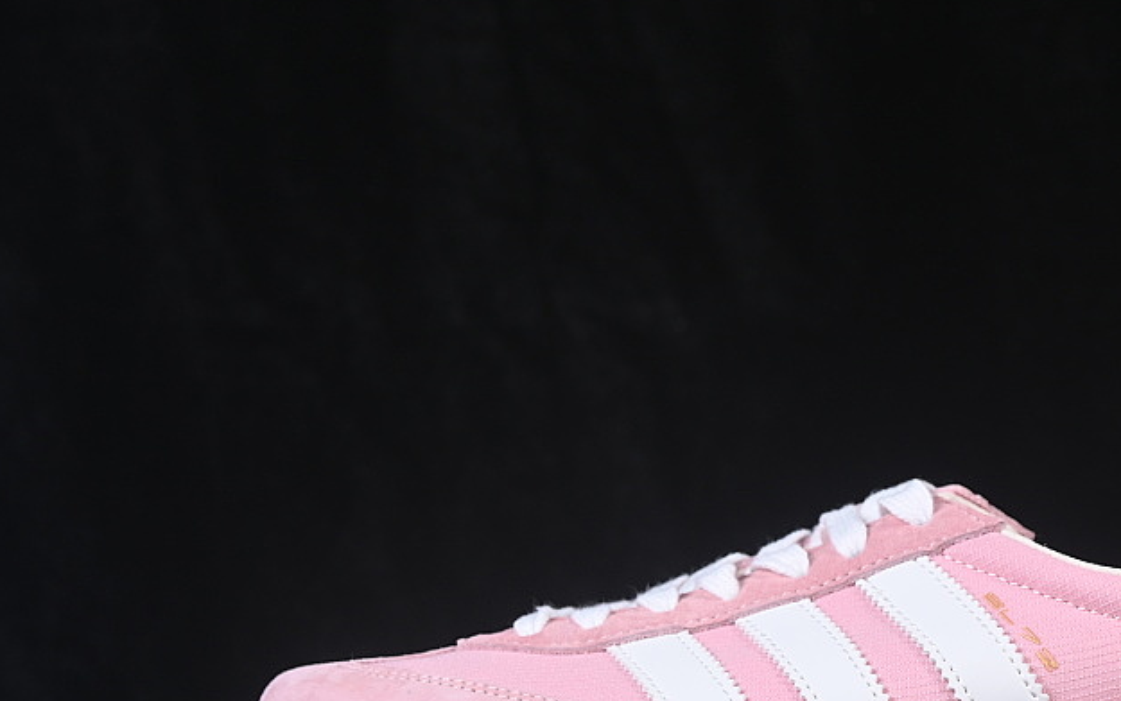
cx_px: 873
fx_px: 4034
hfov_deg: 15.7
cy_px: 590
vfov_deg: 9.9
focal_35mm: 132
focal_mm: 50
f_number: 8
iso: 160
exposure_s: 1/60
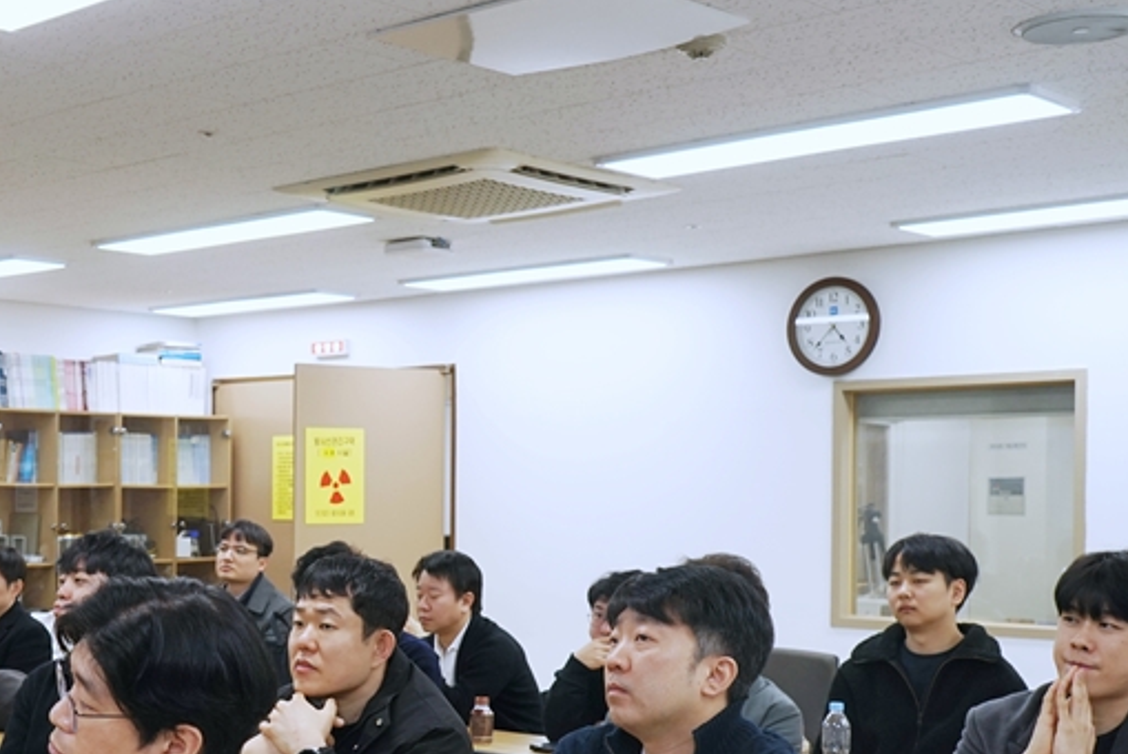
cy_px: 513
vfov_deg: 24.5
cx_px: 193
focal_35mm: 55
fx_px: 1724
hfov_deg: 34.9
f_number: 5.6
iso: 400
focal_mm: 28
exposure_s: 1/100
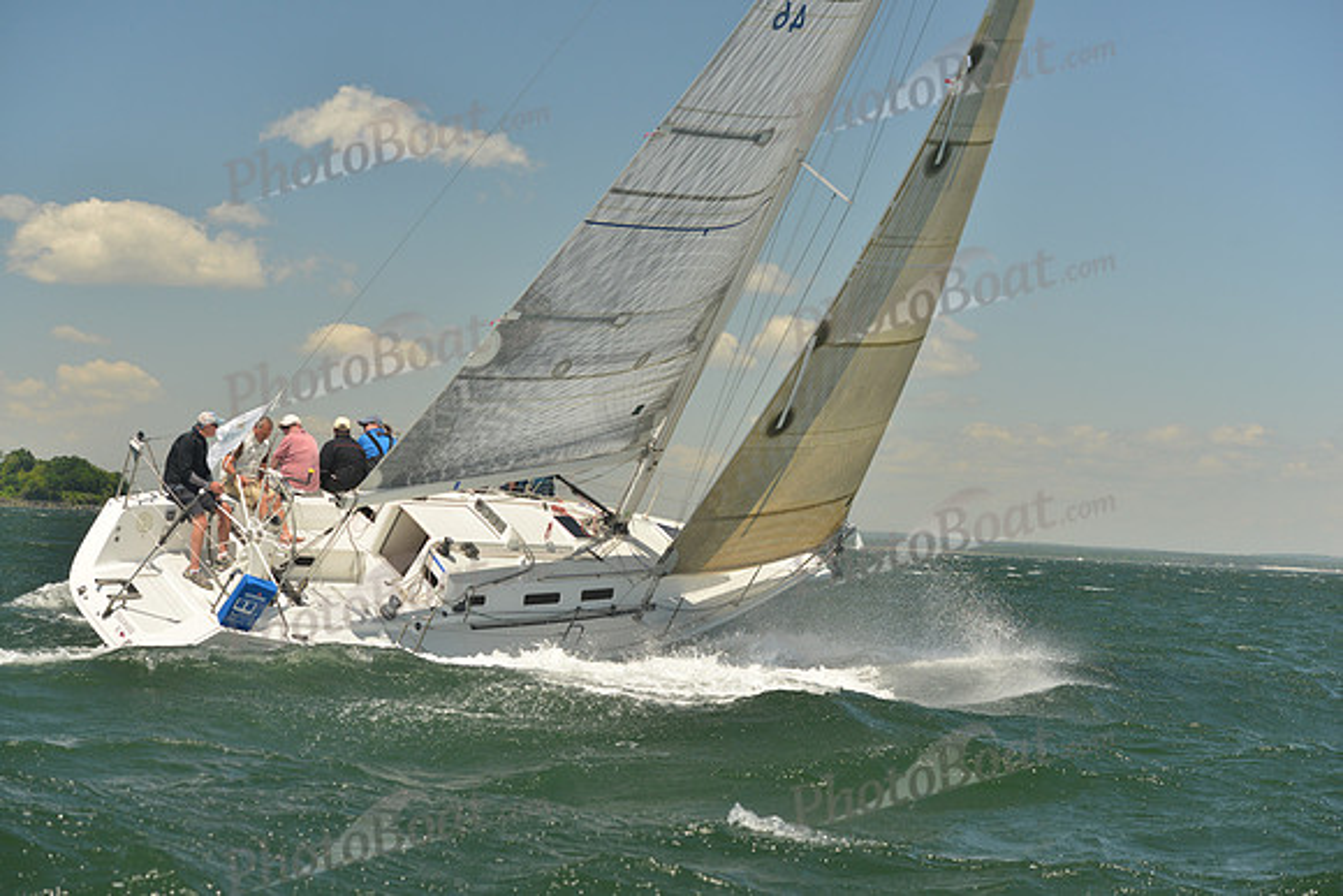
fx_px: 2612
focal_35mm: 70
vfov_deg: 19.5
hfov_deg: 28.8
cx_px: 672
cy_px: 448
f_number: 5.6
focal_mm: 70
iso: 400
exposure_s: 1/800
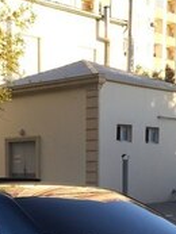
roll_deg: +0.3
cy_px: 252
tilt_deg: -9.0
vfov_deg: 22.3
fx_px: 562
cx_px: 26
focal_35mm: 83
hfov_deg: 17.6
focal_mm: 4.15
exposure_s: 1/234
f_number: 2.2
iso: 32
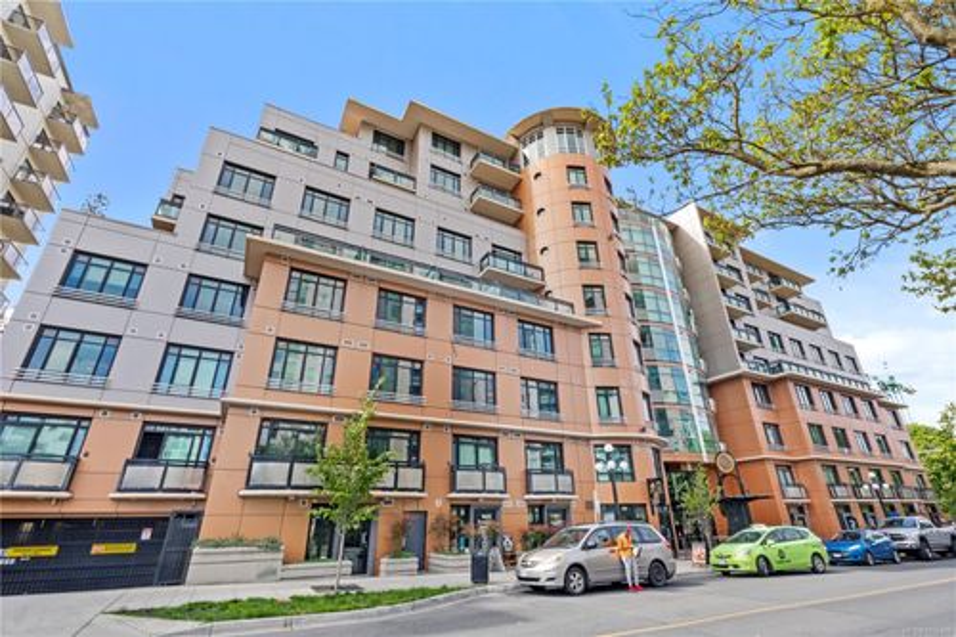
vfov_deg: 73.7
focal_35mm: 16
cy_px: 318
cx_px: 478
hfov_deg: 96.8
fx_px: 425
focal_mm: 16
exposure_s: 1/80
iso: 400
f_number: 7.1
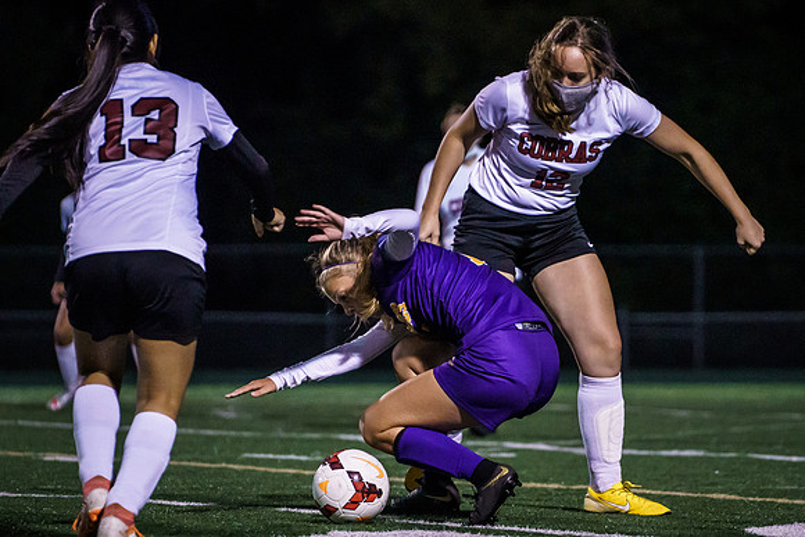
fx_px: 6091
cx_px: 498
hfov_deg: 7.6
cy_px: 264
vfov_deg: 5.0
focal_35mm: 272
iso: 16000
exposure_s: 1/800
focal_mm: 200
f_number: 4
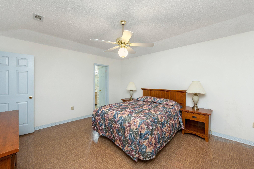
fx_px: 99
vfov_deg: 81.1
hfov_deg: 104.3
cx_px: 127
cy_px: 84
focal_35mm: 14
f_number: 9
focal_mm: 14
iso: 400
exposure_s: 1/30
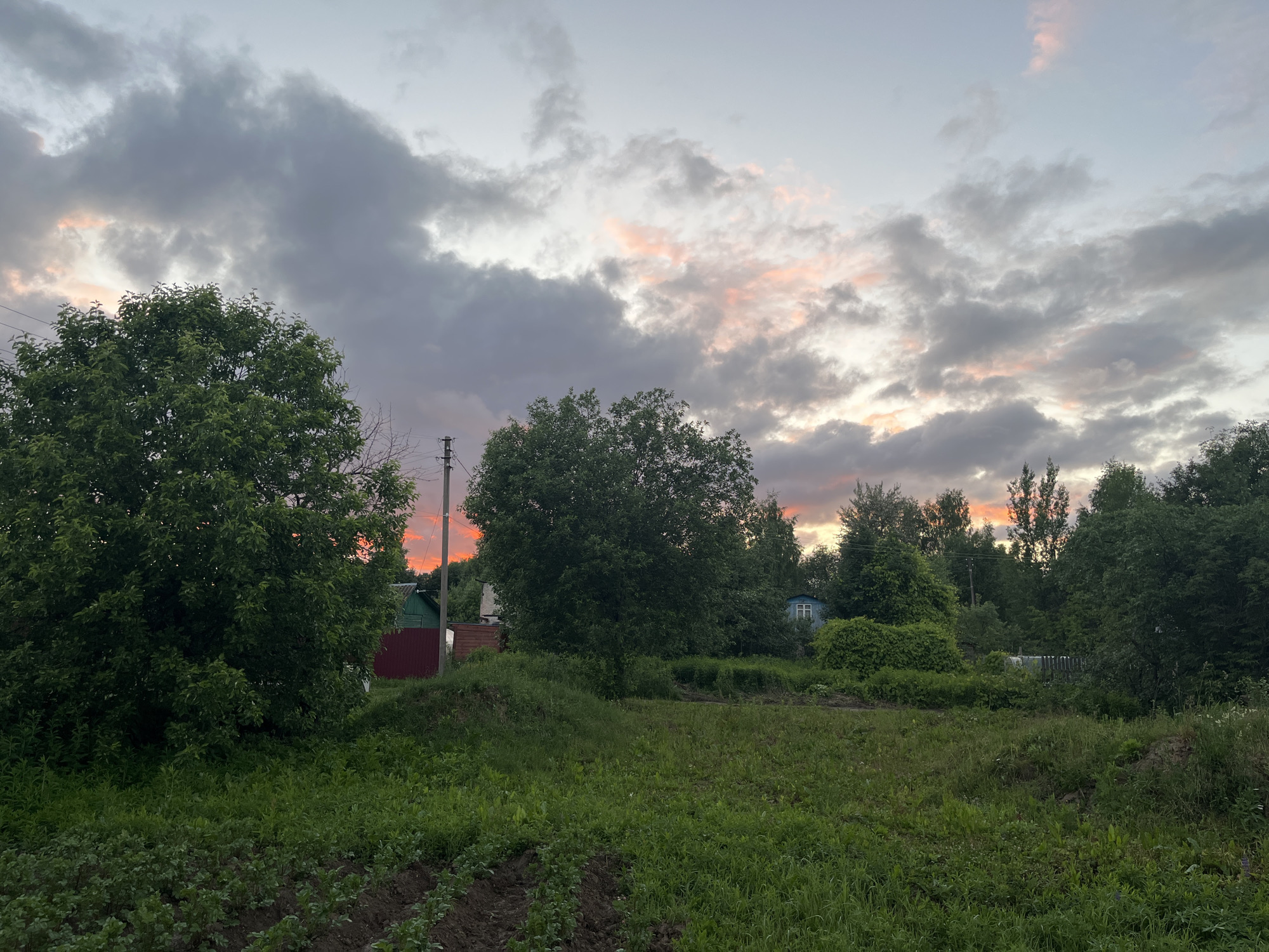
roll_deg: -0.7
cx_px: 634
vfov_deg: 53.1
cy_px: 476
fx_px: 953
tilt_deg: +12.3
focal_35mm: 26
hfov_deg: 67.3
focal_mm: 5.1
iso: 40
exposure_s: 1/122
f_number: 1.6
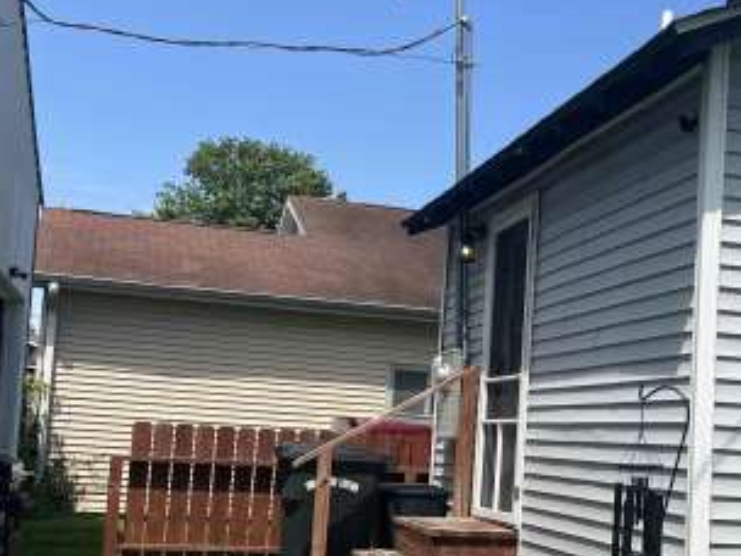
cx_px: 496
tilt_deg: +4.4
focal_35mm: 57
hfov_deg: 33.5
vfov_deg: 25.6
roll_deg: -4.1
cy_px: 351
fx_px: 1220
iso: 50
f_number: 1.5
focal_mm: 5.7
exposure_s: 1/3356
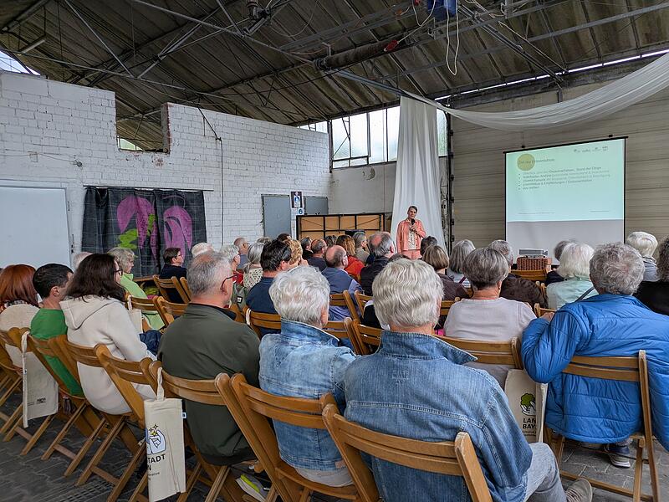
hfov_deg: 69.4
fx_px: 483
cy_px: 251
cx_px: 334
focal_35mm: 25
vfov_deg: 54.9
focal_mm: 5.43
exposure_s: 1/100
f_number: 1.89
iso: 40
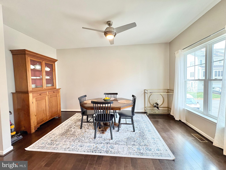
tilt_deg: -1.8
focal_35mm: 14
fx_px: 91
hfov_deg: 102.1
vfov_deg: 85.7
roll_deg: +1.7
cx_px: 113
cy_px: 85
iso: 160
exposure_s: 1/60
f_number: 2.2
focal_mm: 2.22
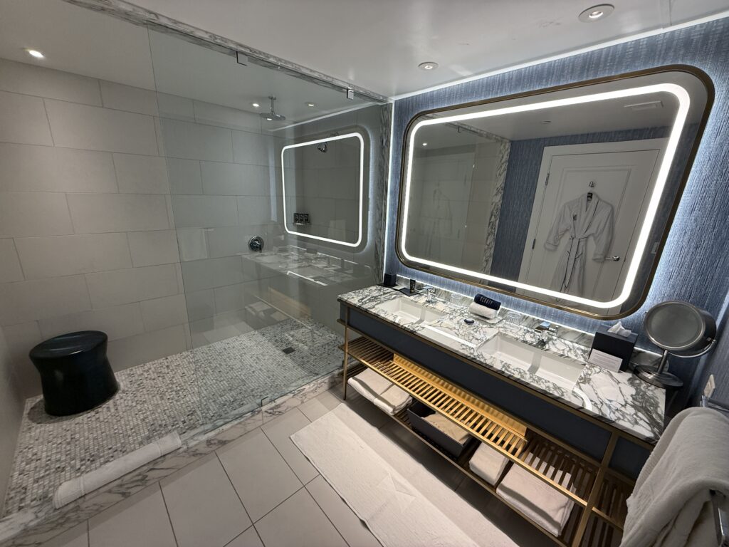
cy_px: 274
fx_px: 295
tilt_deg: -16.6
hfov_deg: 102.1
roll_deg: -2.4
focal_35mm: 14
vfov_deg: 85.7
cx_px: 364
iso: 160
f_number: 2.2
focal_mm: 2.22
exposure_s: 1/120
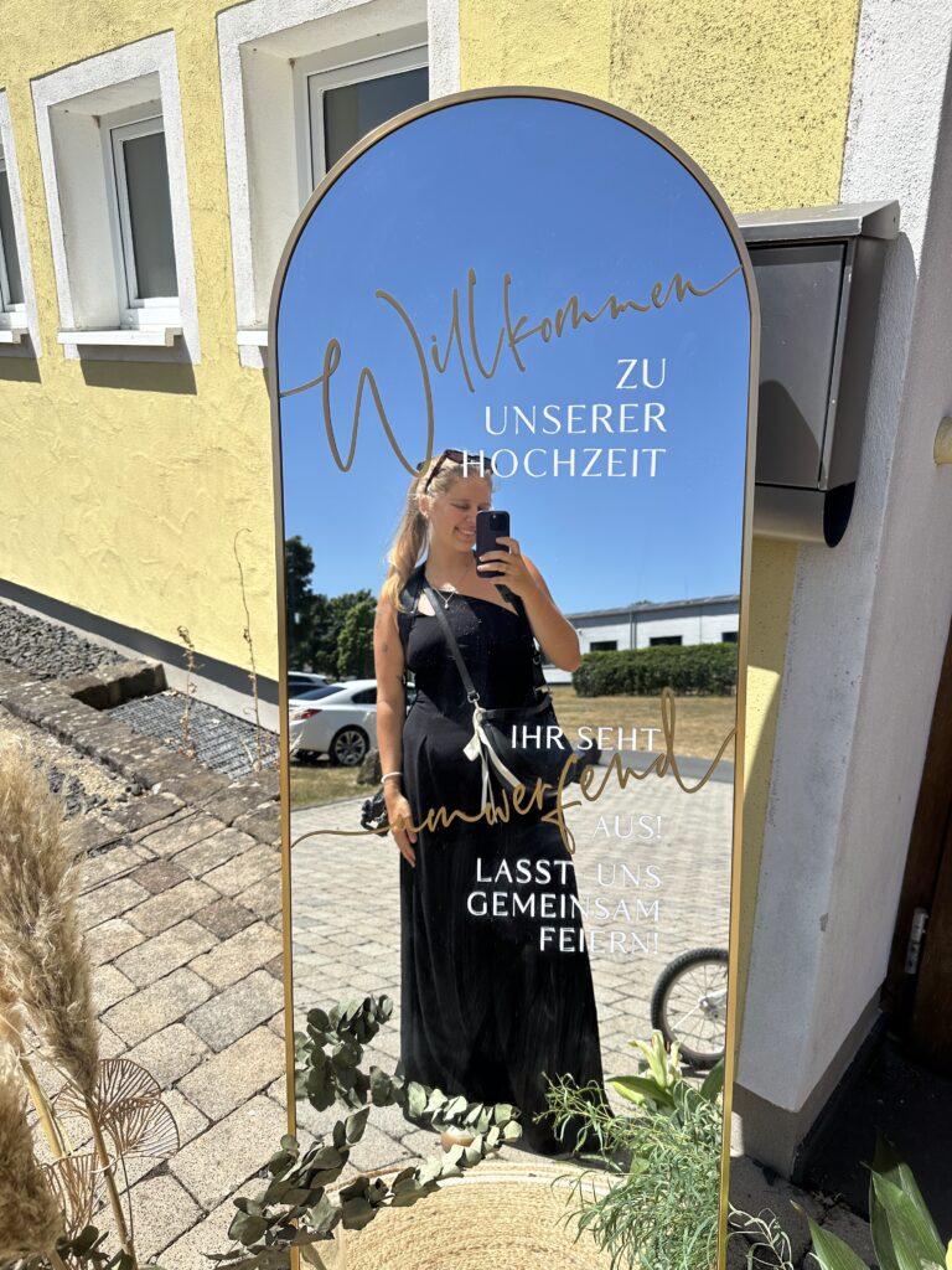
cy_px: 635
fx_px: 880
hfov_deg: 56.8
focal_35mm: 24
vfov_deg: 71.6
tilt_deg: -17.0
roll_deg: -0.5
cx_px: 476
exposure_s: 1/5263
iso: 80
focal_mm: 6.86
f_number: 1.78
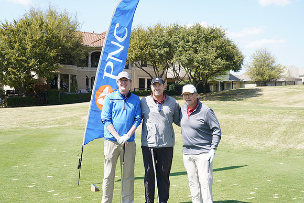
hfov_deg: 47.4
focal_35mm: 41
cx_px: 152
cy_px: 102
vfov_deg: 32.6
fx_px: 346
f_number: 7.1
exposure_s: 1/200
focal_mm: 41
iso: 160
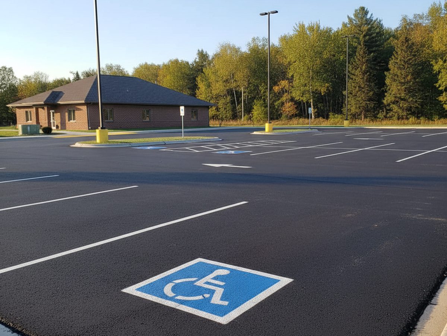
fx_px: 297
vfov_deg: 58.9
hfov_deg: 73.9
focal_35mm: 23
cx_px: 224
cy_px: 168
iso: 1520
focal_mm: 6.4
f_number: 1.8
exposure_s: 1/693
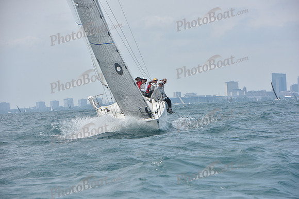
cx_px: 150
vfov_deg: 6.9
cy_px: 100
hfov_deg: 10.3
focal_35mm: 200
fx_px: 1661
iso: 250
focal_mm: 200
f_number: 10
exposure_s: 1/800
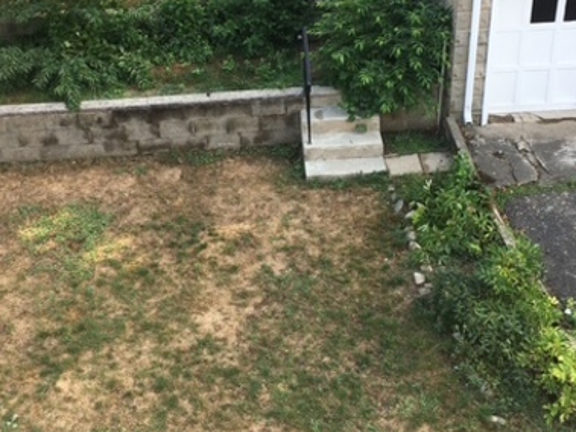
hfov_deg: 37.5
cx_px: 299
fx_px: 848
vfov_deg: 28.4
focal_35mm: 51
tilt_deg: -30.2
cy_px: 151
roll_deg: +0.6
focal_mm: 4.15
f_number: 2.2
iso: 25
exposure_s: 1/180
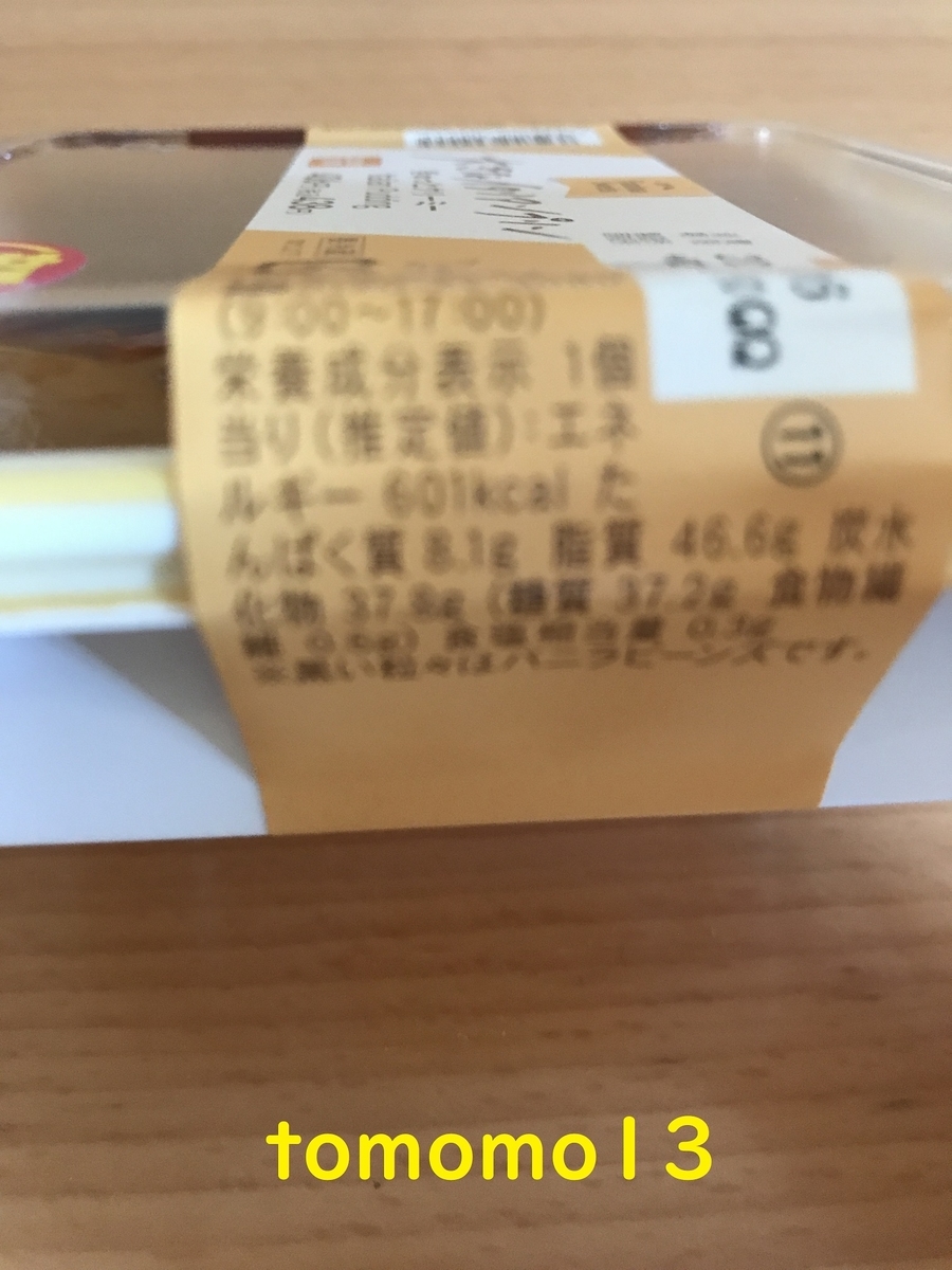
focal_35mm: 28
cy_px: 635
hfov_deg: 49.7
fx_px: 1027
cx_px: 476
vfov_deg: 63.4
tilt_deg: -57.2
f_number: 1.8
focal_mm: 3.99
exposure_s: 1/13
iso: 100
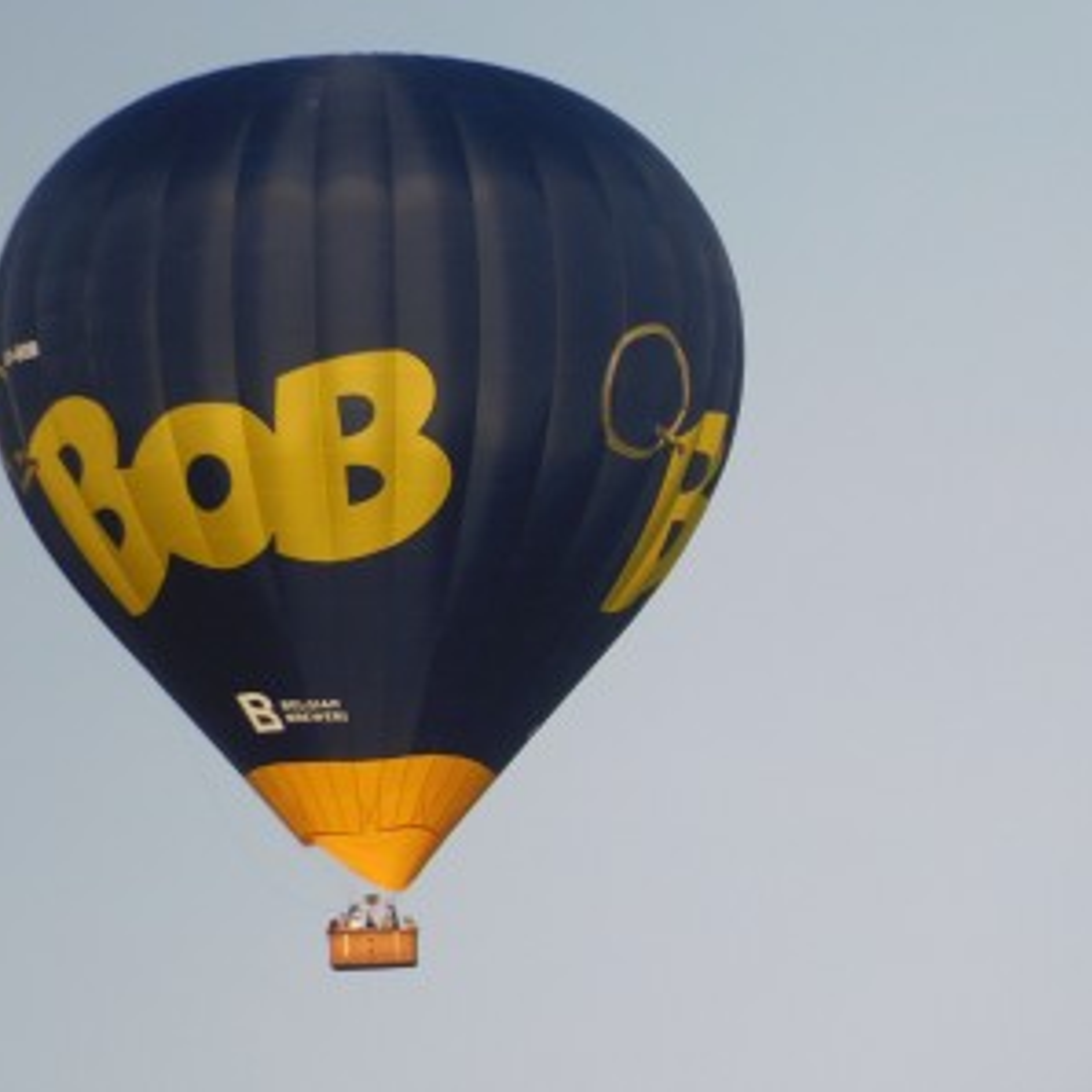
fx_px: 50823
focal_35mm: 1424
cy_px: 546
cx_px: 377
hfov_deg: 1.2
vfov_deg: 1.2
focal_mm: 215
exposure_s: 1/400
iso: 125
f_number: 6
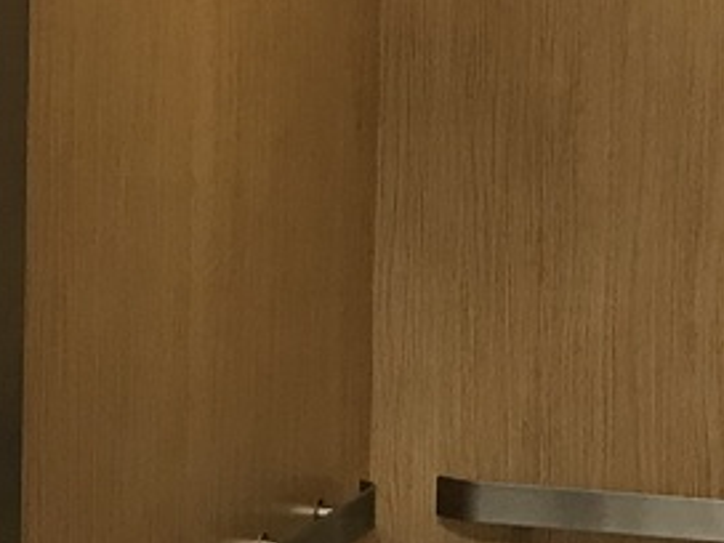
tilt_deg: -4.8
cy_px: 258
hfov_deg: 13.3
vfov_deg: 10.0
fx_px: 3095
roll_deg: -1.0
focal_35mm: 148
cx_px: 130
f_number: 1.8
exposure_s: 1/20
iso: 40
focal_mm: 3.99
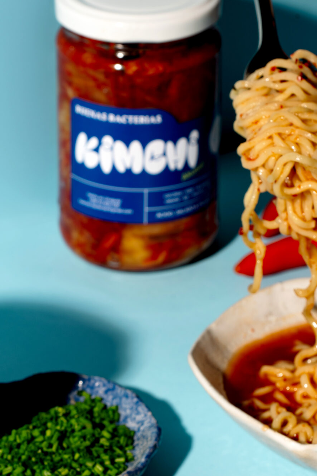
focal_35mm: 231
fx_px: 3050
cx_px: 68
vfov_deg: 8.9
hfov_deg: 5.9
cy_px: 365
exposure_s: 1/200
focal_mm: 120
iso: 64
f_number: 11
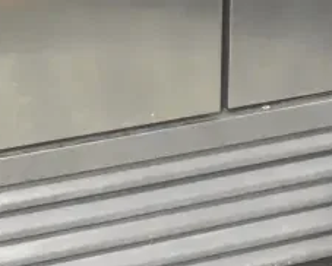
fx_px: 1504
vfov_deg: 9.2
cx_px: 202
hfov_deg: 12.6
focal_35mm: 153
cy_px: -337
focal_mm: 27
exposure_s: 1/160
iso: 6400
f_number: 5
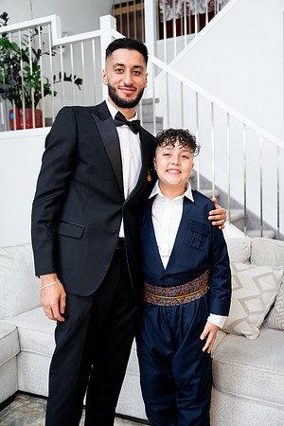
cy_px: 213
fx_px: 414
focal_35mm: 35
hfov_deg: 37.9
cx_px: 142
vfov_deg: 54.4
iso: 1600
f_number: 2.8
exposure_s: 1/160
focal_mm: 35
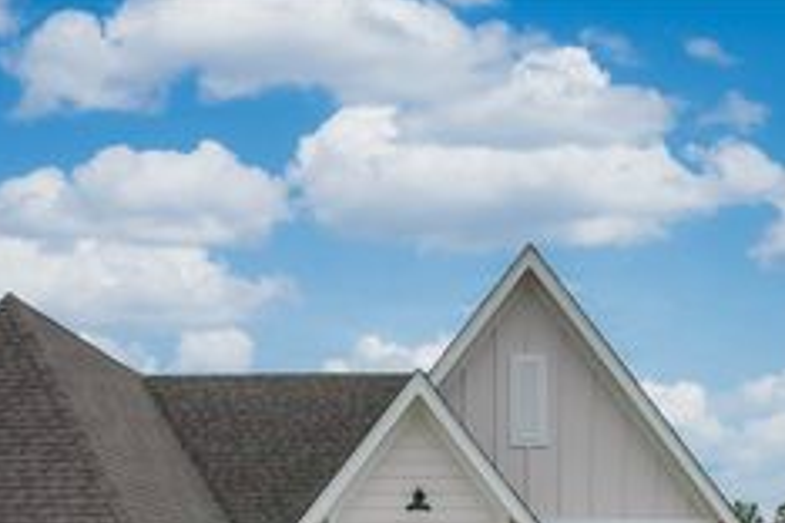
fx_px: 1025
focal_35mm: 47
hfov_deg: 41.7
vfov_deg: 26.7
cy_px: 551
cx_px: 483
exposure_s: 1/1250
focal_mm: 8.38
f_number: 2.8
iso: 120
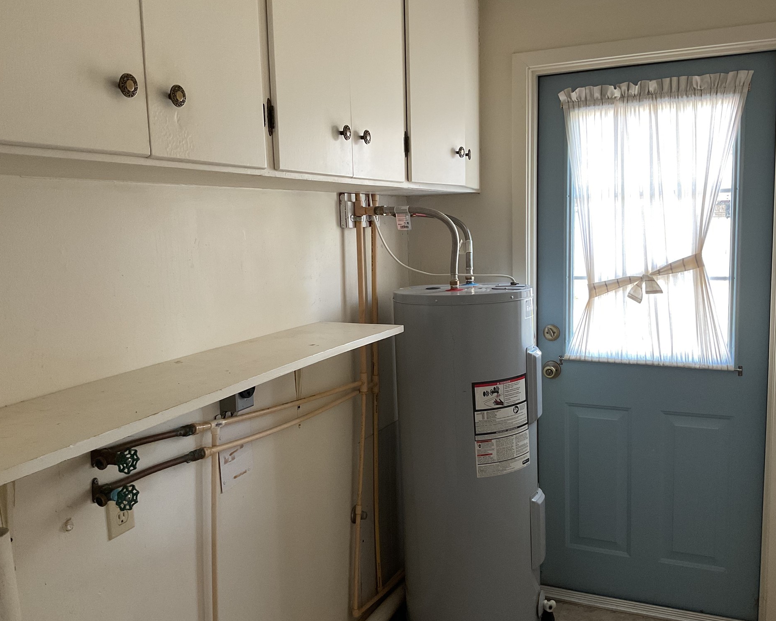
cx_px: 402
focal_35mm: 31
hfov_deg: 57.2
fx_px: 712
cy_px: 308
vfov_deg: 47.1
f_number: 1.8
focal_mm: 3
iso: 125
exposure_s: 1/60
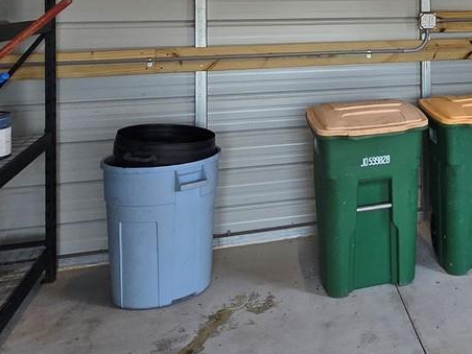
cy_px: -14
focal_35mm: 46
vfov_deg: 29.1
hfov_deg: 34.9
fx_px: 627
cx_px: 532
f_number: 2.2
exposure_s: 1/63
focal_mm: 2.2
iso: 125
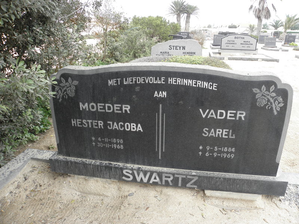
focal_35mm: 26
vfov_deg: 53.1
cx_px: 150
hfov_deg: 67.3
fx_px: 225
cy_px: 112
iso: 64
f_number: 3.5
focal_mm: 4.6
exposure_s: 1/60
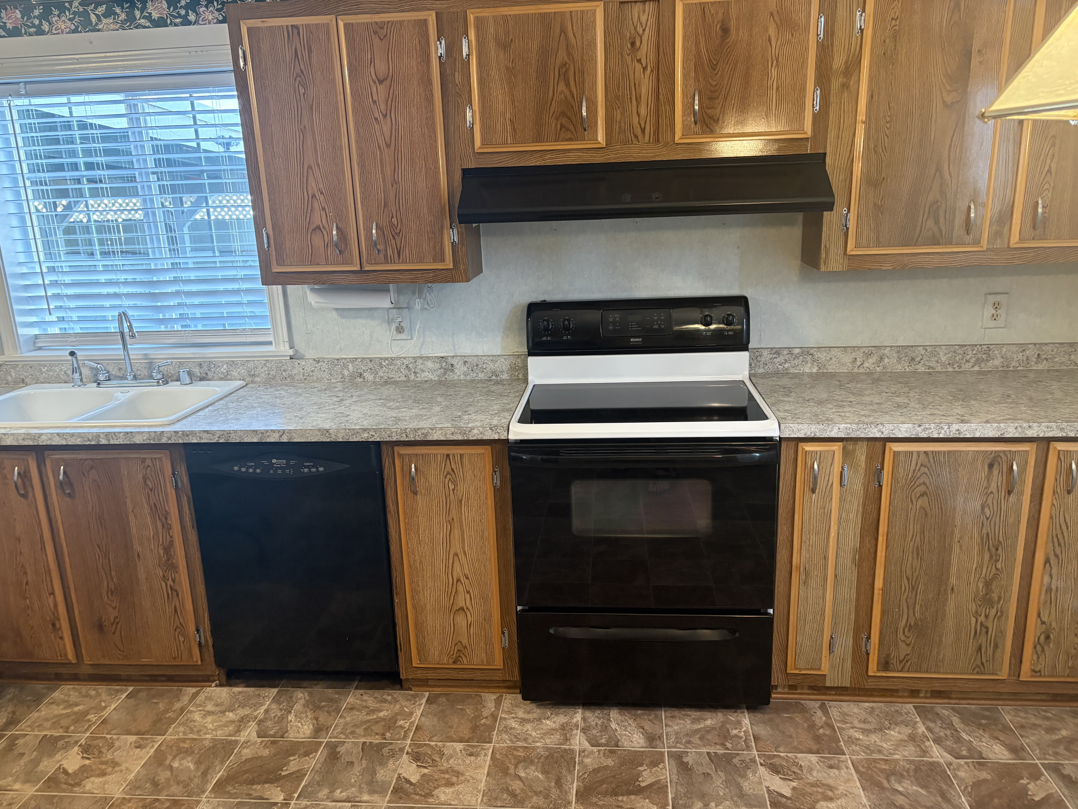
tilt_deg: -15.2
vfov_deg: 53.1
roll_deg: +2.9
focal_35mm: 26
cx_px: 539
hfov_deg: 67.3
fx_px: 810
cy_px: 404
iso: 250
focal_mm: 5.96
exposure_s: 1/60
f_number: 1.6
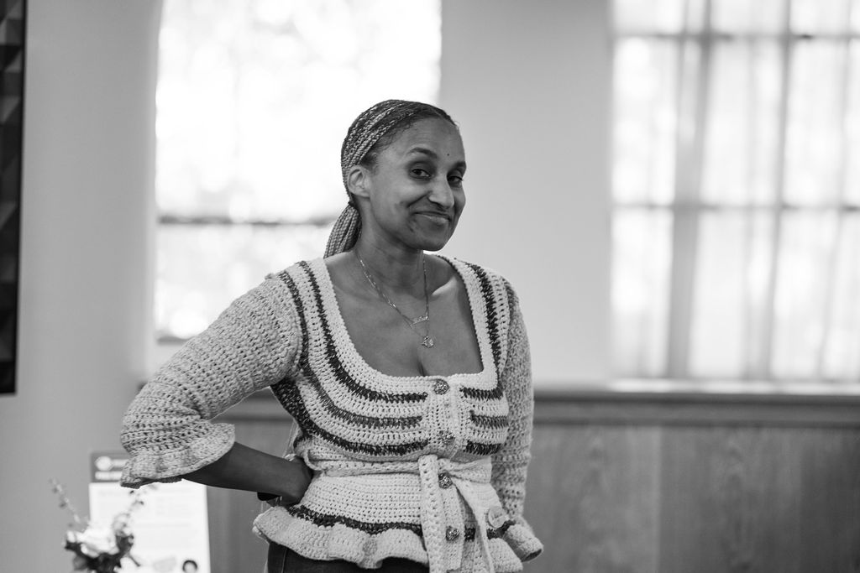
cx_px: 430
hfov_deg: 17.1
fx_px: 2867
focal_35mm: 120
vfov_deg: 11.4
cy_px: 286
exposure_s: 1/80
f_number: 2.8
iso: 1000
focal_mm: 120
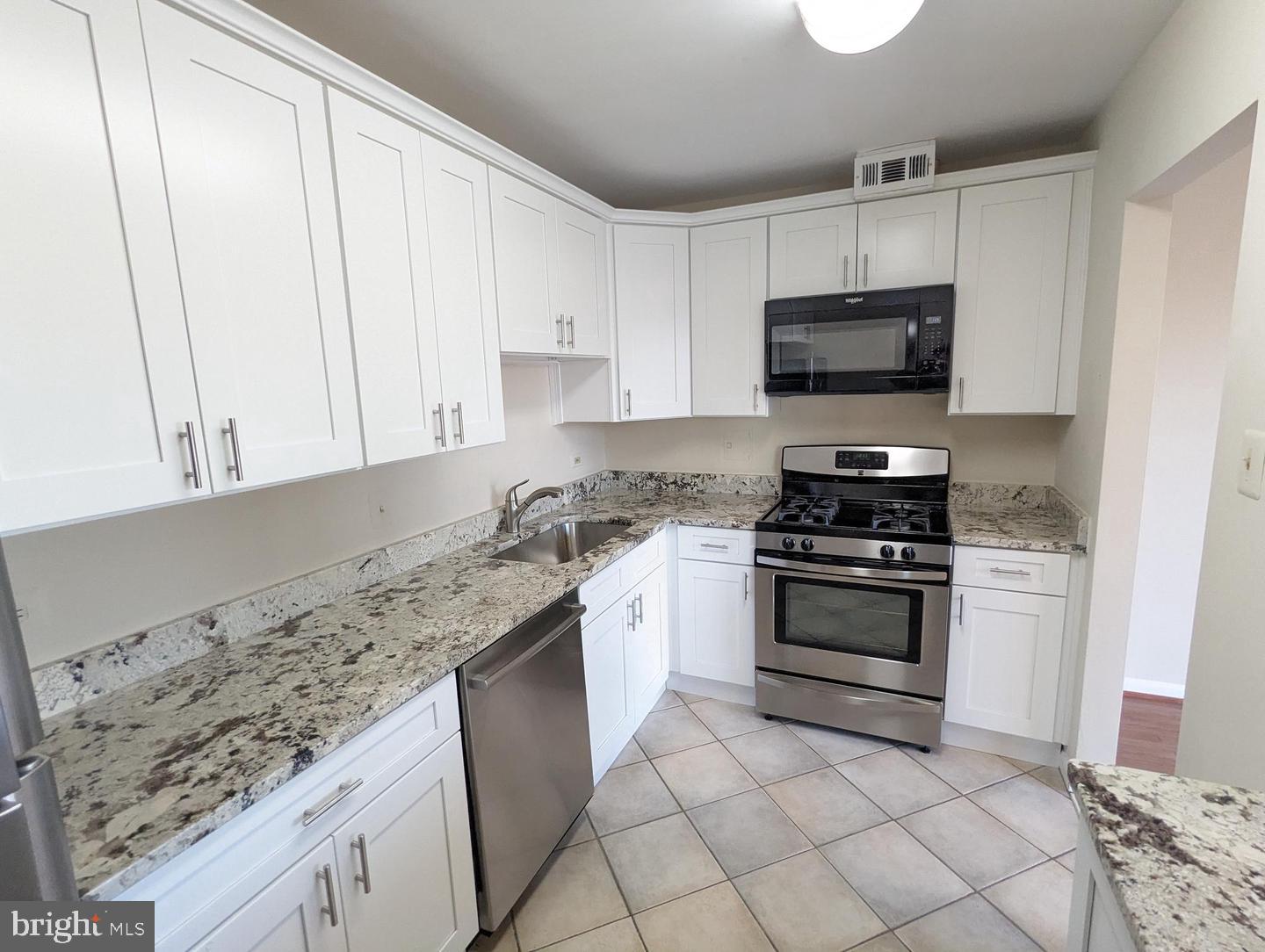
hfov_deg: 94.4
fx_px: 585
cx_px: 632
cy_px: 476
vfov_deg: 78.2
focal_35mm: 16
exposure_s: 1/120
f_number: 2.2
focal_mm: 2.35
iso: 534
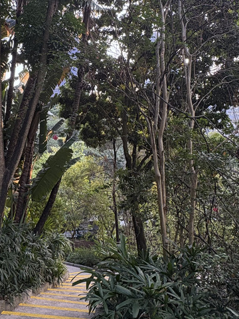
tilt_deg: +12.2
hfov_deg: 39.2
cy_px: 120
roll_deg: +0.5
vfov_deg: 52.1
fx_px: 322
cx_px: 50
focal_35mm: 35
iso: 160
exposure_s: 1/99
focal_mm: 2.22
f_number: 2.2
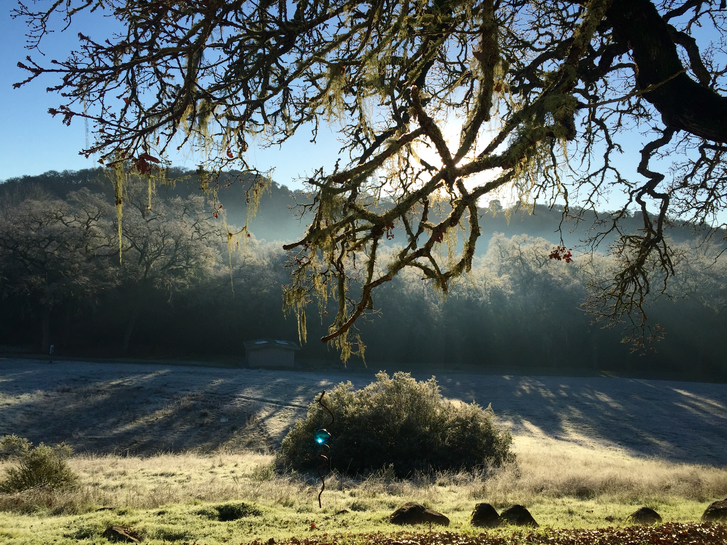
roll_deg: -2.8
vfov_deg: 48.2
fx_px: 609
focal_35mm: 29
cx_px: 364
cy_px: 272
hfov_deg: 61.7
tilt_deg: +1.1
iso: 32
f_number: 2.2
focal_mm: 4.15
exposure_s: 1/1721
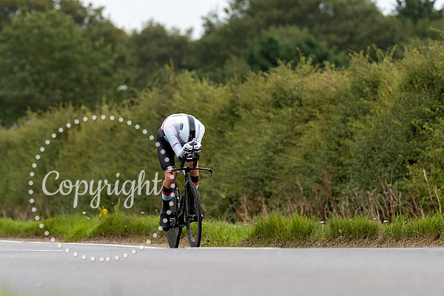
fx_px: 4049
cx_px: 193
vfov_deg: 4.2
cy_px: 124
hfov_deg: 6.3
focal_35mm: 328
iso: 800
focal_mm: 200
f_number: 3.5
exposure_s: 1/1000
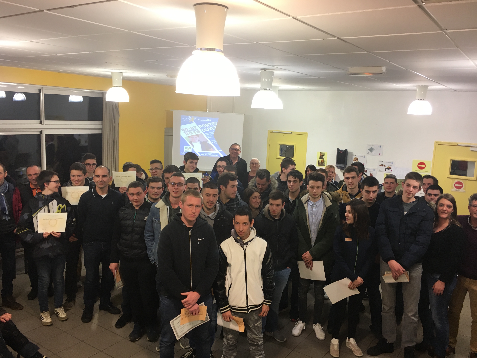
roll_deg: -3.2
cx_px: 245
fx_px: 413
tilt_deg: -8.8
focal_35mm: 30
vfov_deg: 46.8
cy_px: 177
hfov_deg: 60.0
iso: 64
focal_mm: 4.15
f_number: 2.2
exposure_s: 1/33
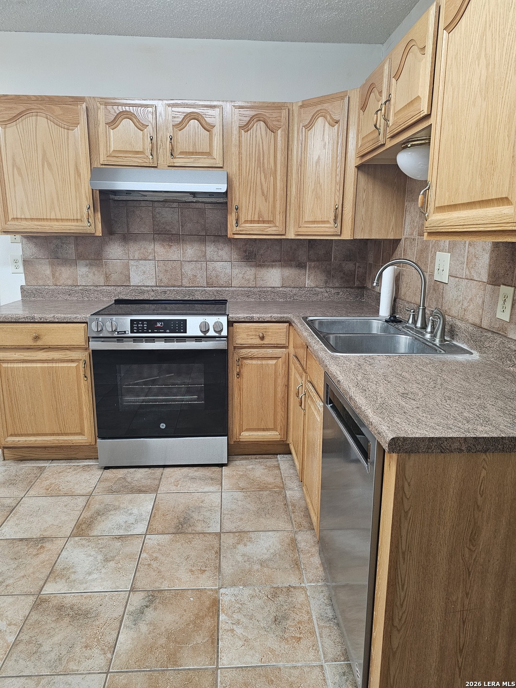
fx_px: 457
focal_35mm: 23
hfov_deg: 58.9
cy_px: 344
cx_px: 258
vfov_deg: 73.9
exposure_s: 1/120
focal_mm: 6.3
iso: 400
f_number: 1.7
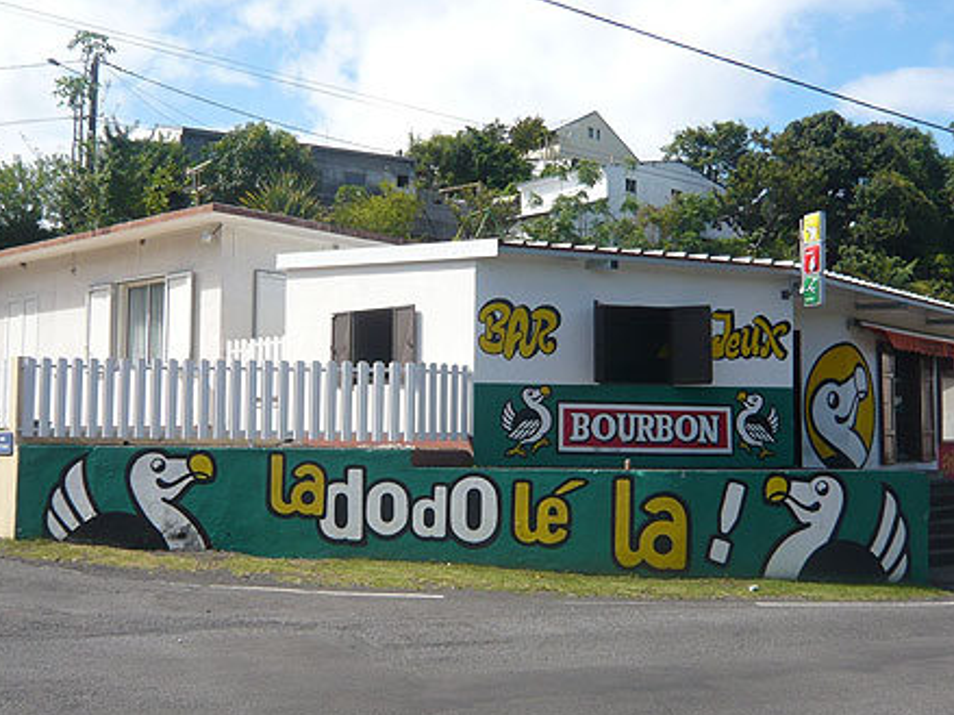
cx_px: 476
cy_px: 363
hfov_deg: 46.8
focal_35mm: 40
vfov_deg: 35.9
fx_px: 1102
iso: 100
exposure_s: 1/125
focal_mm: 4.6
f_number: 8
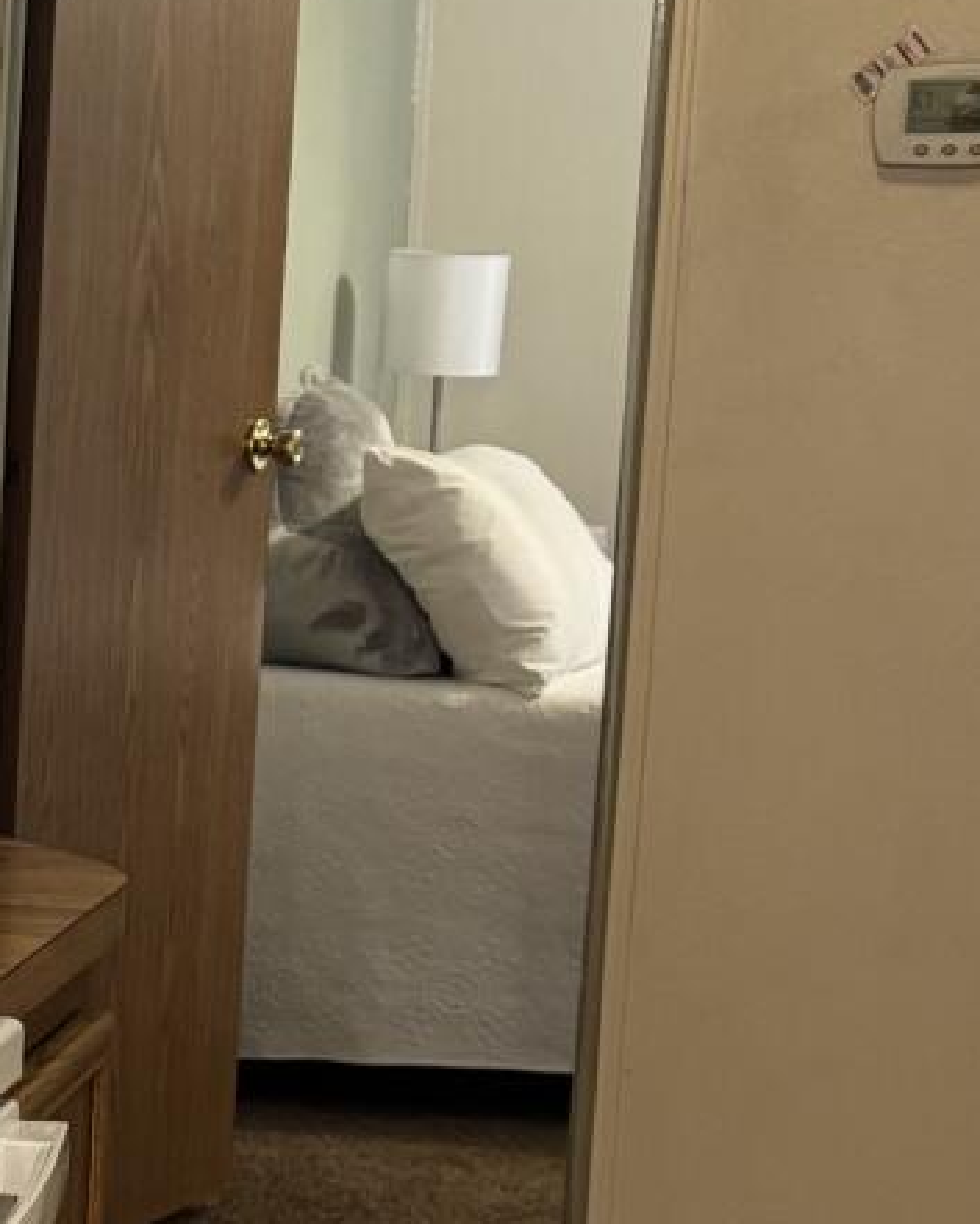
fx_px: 4168
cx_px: -772
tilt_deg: -13.3
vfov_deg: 16.5
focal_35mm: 115
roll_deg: +0.3
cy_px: 1135
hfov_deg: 12.3
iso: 200
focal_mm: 5.96
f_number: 1.6
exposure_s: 1/60
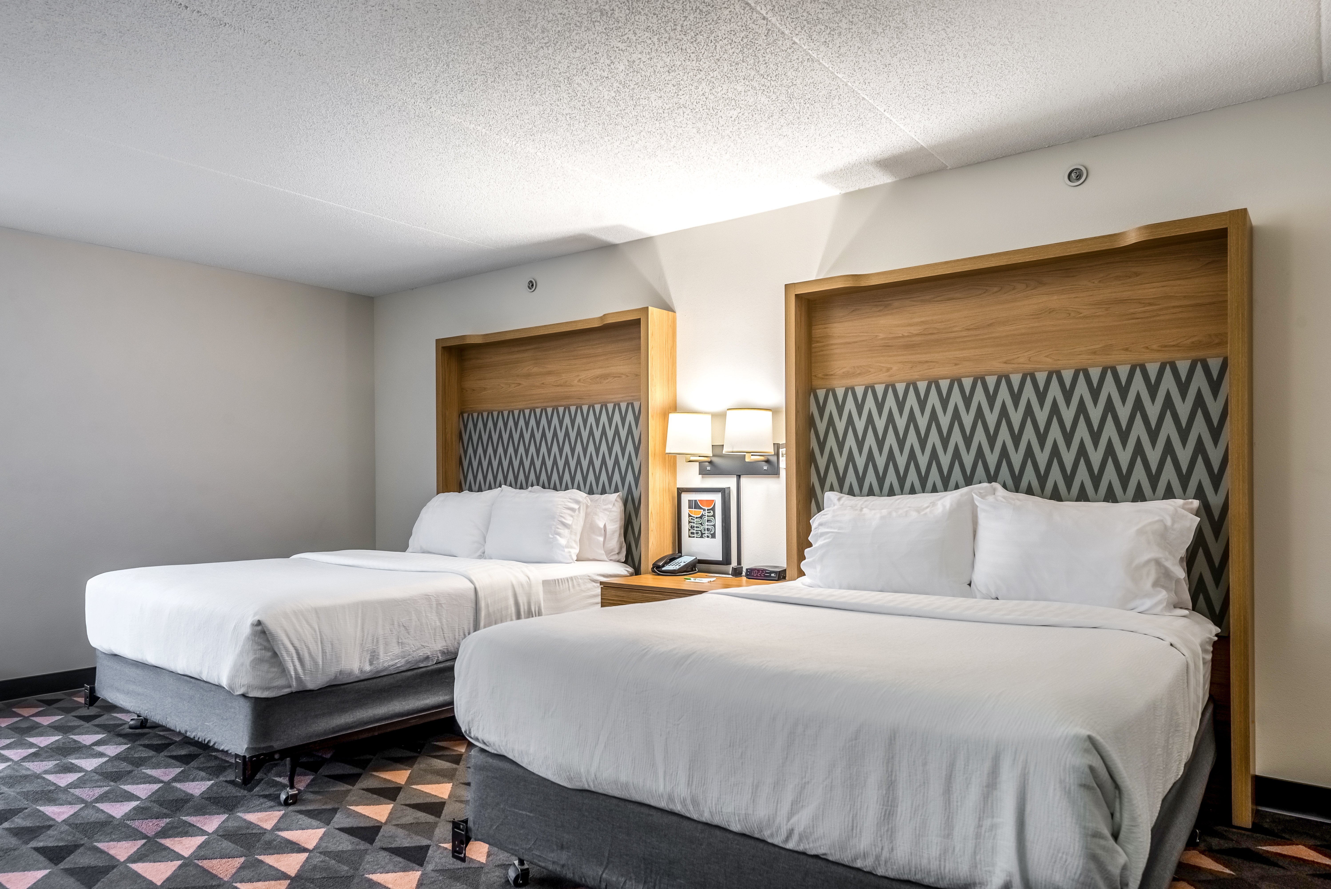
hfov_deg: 76.1
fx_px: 851
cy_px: 444
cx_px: 666
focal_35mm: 23
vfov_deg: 55.2
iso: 400
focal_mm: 23
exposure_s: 1/320
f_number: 8
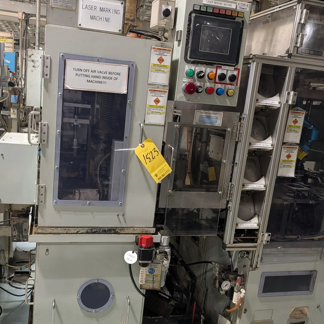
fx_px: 349
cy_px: 180
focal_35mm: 33
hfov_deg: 49.6
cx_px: 141
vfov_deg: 49.7
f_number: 1.68
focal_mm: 6.9
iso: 299
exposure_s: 1/165
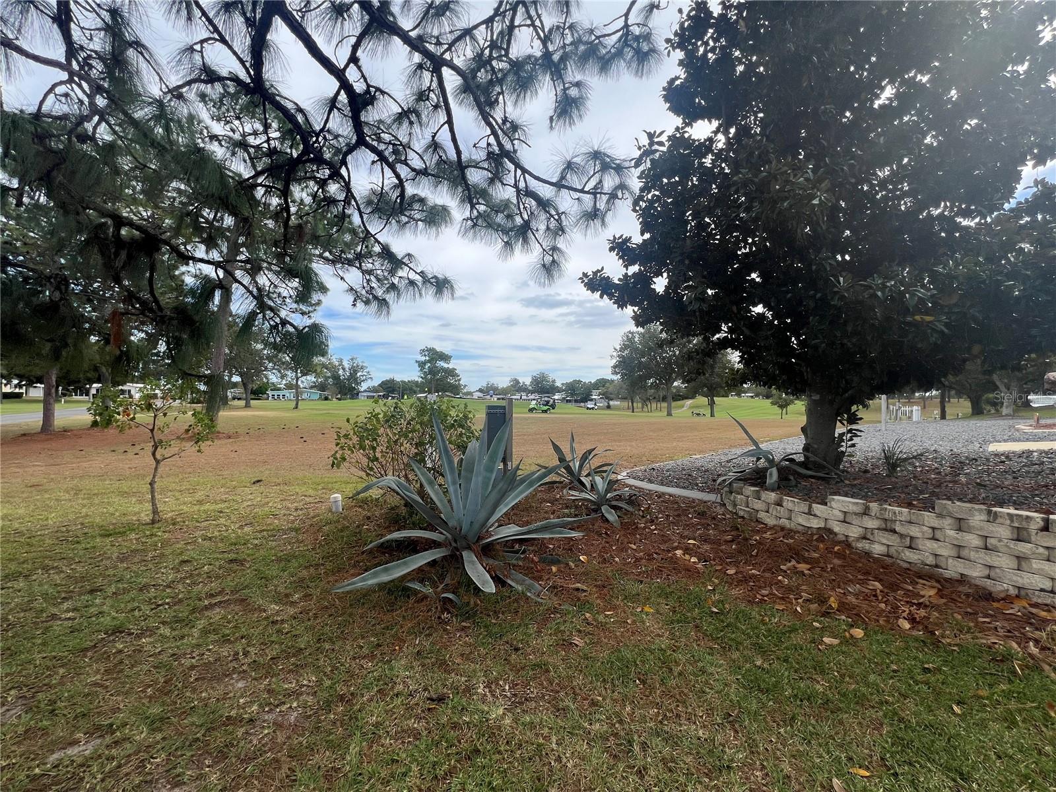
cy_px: 396
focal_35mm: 13
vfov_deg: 89.9
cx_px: 528
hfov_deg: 106.2
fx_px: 397
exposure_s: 1/1449
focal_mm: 1.57
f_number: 1.8
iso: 32
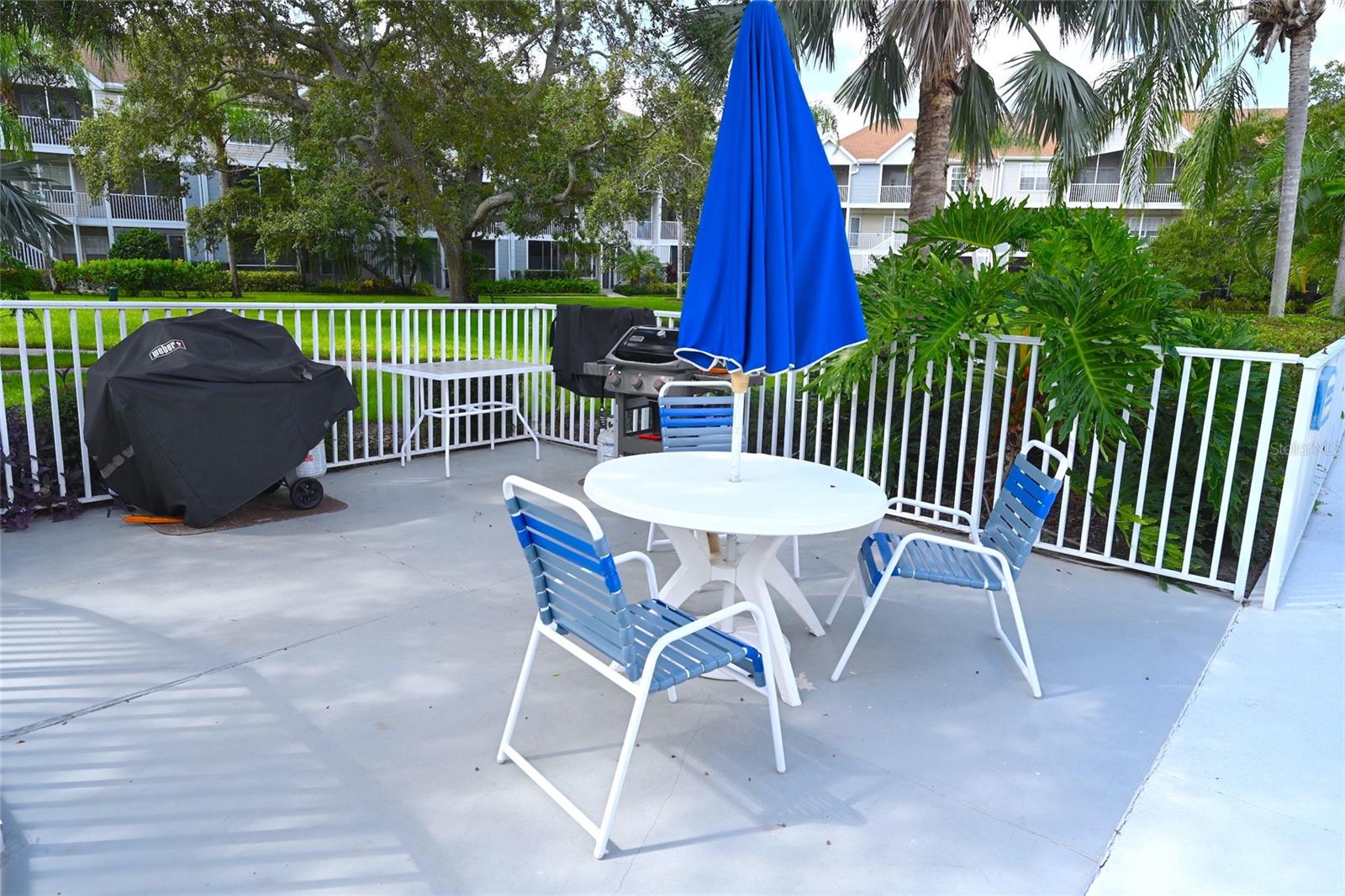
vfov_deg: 56.1
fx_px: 840
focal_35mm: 22
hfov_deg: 77.3
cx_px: 672
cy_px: 448
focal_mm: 22.5
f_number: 5.6
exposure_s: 1/250
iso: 180
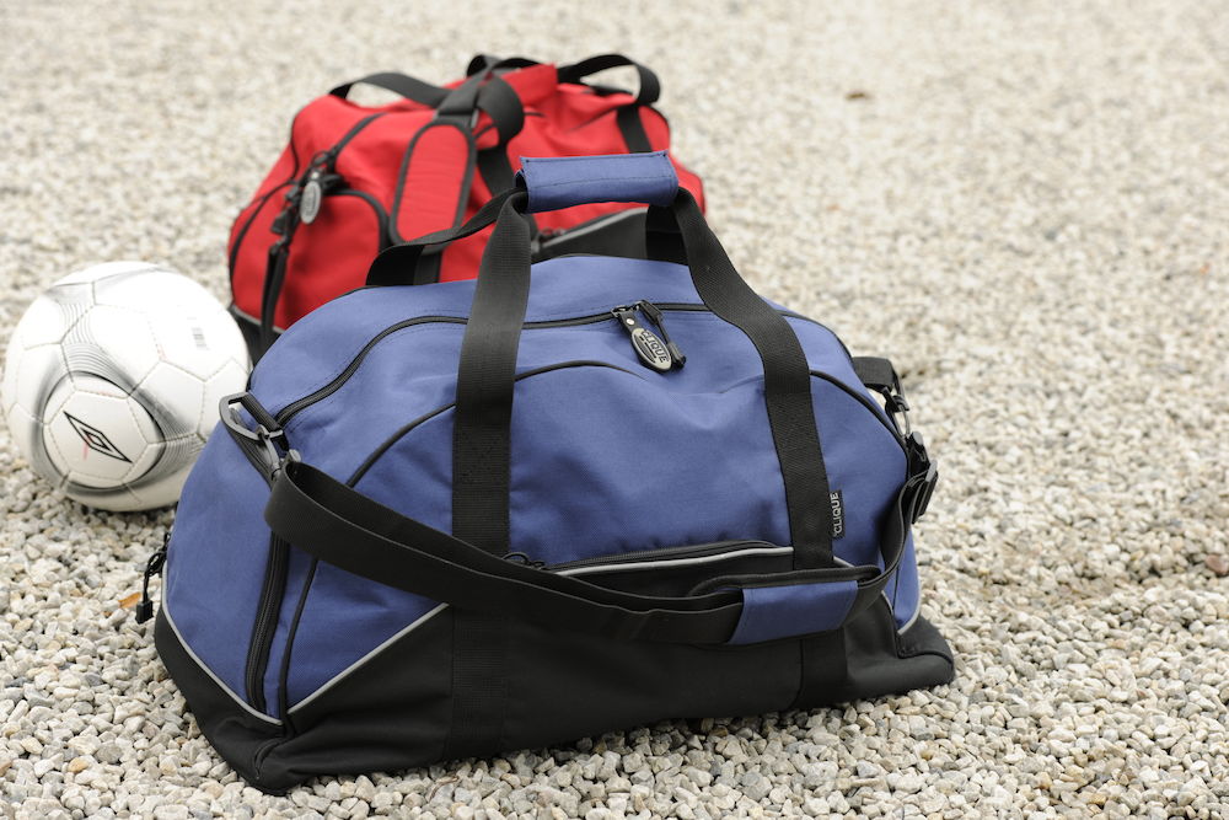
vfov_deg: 19.5
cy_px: 410
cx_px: 614
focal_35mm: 70
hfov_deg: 28.8
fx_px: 2390
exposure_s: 1/60
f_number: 5.6
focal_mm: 70
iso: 100
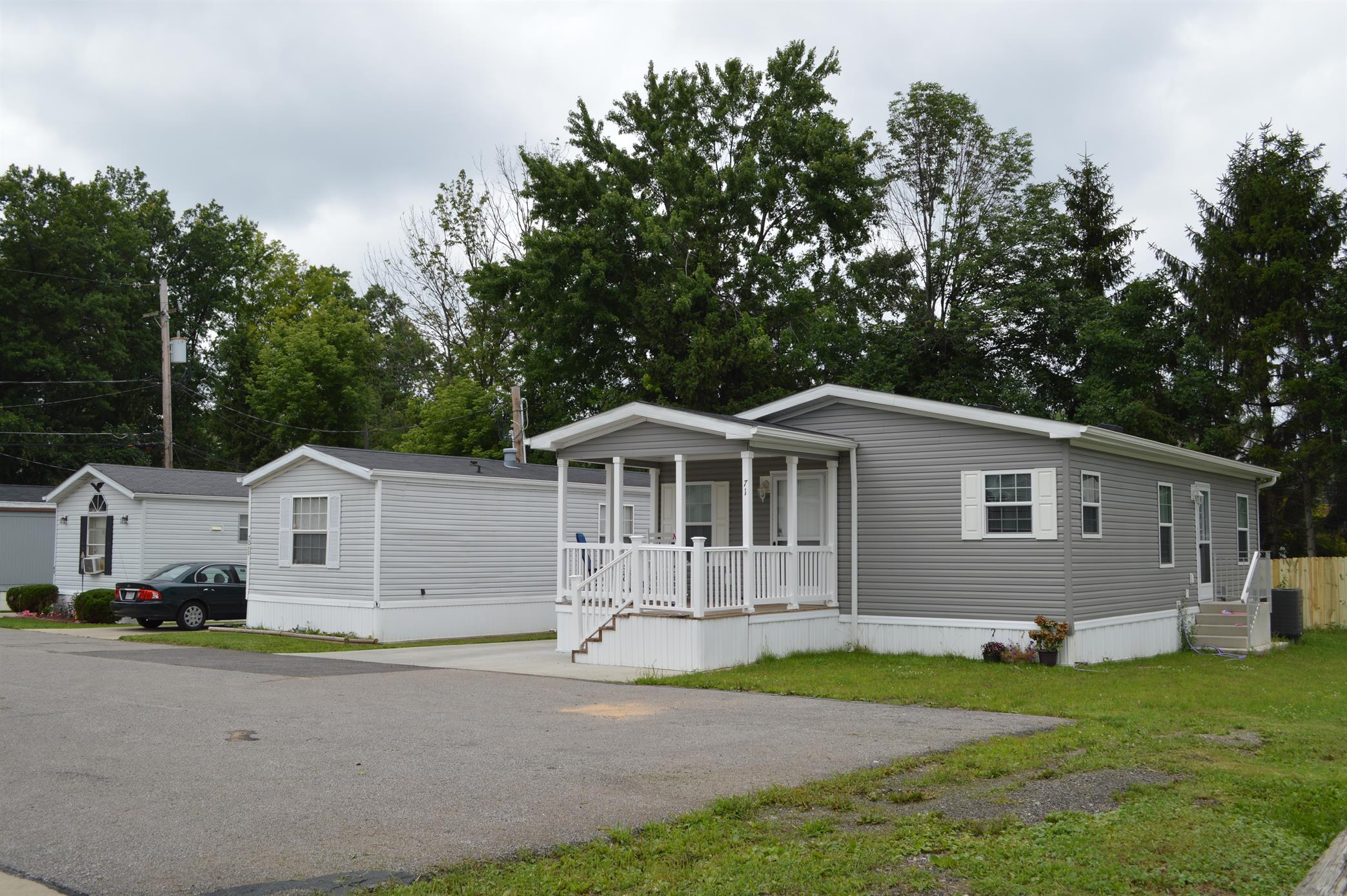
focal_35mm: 33
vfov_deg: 39.9
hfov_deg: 57.3
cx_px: 674
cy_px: 448
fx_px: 1234
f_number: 7.1
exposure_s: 1/250
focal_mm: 22
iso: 100
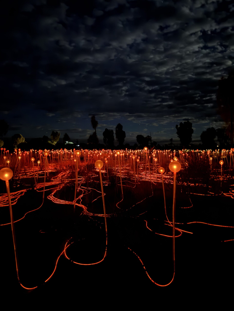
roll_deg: -0.6
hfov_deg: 56.8
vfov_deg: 71.6
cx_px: 117
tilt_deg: -1.7
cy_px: 156
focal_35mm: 24
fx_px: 216
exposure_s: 1/2
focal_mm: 6.76
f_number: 1.78
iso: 4000
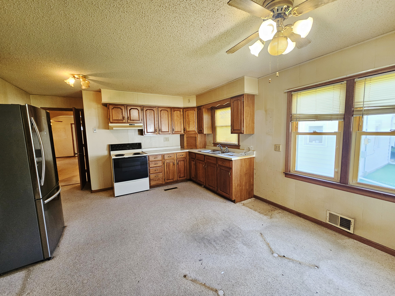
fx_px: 148
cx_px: 198
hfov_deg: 106.2
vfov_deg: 89.9
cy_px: 148
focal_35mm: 13
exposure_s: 1/60
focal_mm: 2.2
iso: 200
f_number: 2.2
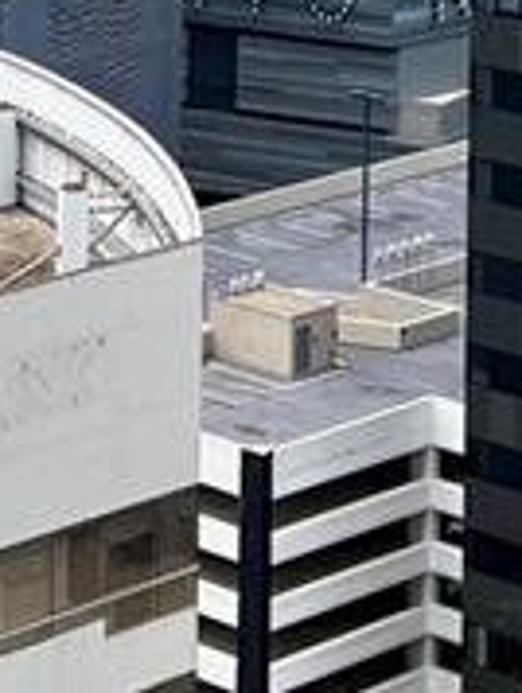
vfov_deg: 10.2
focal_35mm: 175
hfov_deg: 8.4
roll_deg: -0.9
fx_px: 3510
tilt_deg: +2.0
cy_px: -833
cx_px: 553
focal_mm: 5.96
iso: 50
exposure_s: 1/1751
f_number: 1.6
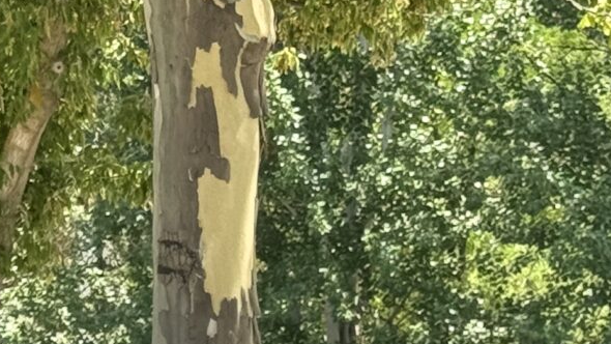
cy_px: 492
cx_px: -347
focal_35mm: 227
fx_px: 3678
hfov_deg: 9.2
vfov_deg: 5.3
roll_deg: +0.0
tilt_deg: -0.9
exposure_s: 1/980
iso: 64
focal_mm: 6.76
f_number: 1.78
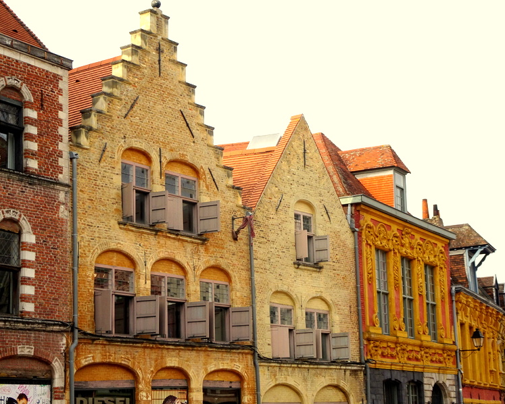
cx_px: 237
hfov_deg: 27.5
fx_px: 1032
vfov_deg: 22.2
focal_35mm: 69
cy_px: 202
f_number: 4.5
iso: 80
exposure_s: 1/320
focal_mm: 11.32
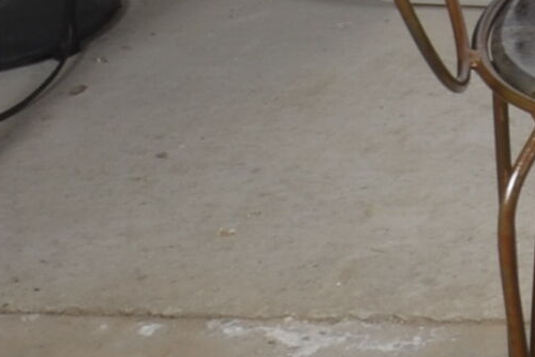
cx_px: 1902
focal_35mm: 244
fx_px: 3627
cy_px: -347
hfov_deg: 7.0
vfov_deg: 5.5
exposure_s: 1/125
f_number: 11
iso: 100
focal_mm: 22
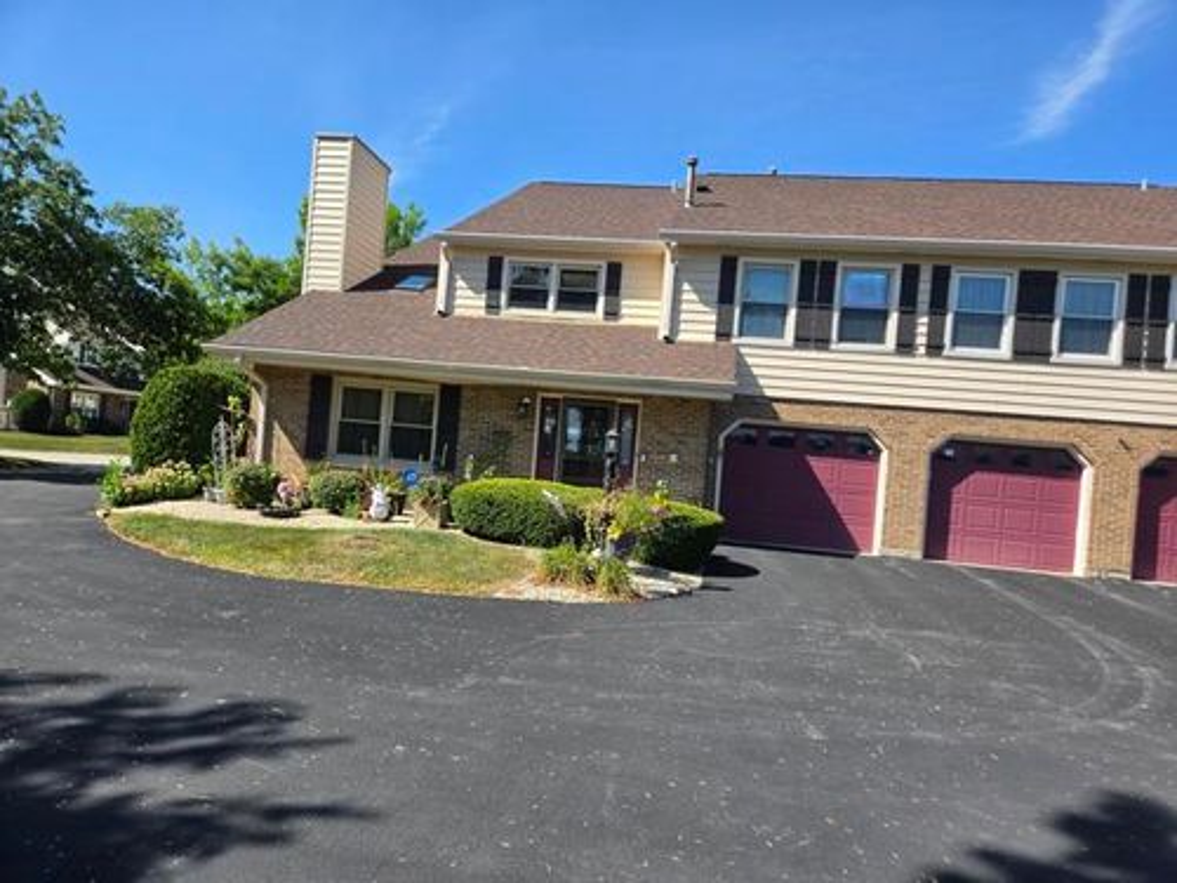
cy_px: 442
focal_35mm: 23
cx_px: 588
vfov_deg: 58.9
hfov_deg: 73.9
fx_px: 782
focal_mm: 5.4
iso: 80
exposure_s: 1/2600
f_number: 1.8
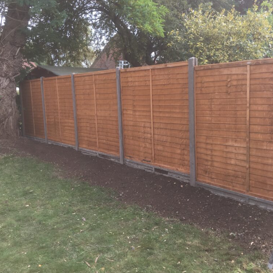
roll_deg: -0.3
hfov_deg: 47.2
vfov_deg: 47.2
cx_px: 138
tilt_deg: -6.7
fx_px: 312
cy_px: 129
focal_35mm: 35
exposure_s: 1/155
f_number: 2.2
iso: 25
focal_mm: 4.15
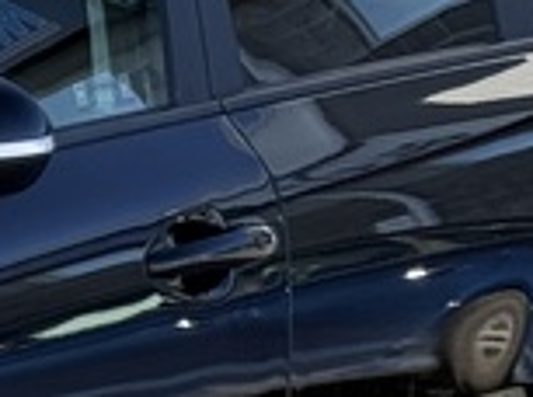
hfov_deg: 5.9
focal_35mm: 322
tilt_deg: -6.0
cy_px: 564
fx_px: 4946
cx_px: -791
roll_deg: +1.4
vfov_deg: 4.6
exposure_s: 1/1149
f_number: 1.78
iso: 64
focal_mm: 6.76
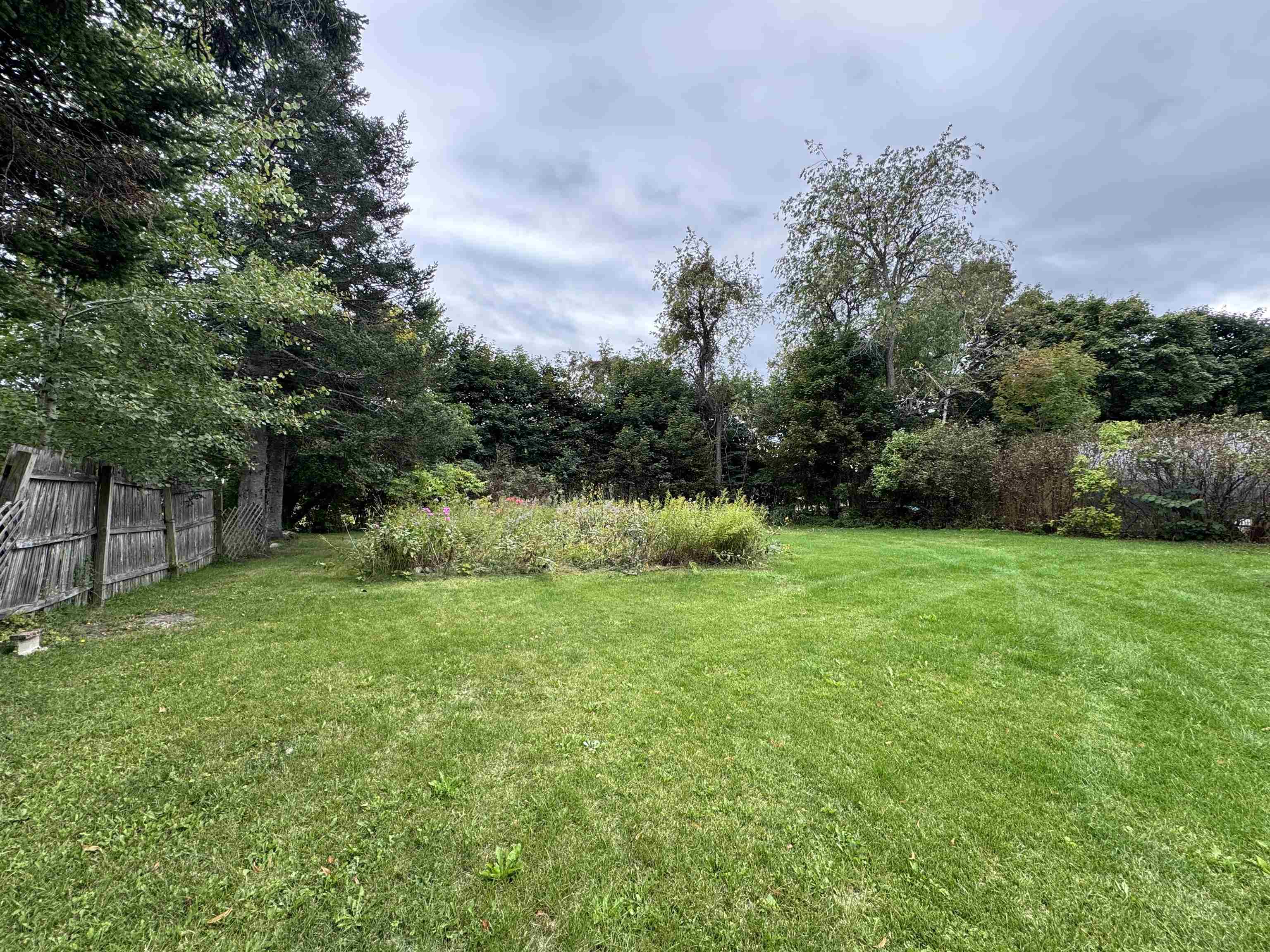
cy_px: 476
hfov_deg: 102.1
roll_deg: -0.1
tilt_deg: +2.3
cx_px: 635
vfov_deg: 85.7
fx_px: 514
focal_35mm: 14
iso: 40
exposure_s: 1/312
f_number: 2.2
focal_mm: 2.22
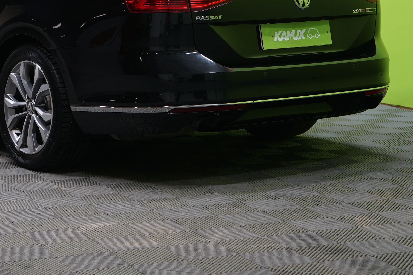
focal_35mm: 97
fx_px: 1113
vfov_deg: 14.0
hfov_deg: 20.8
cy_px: 33
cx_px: 90
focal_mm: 50
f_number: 4.5
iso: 400
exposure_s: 1/20
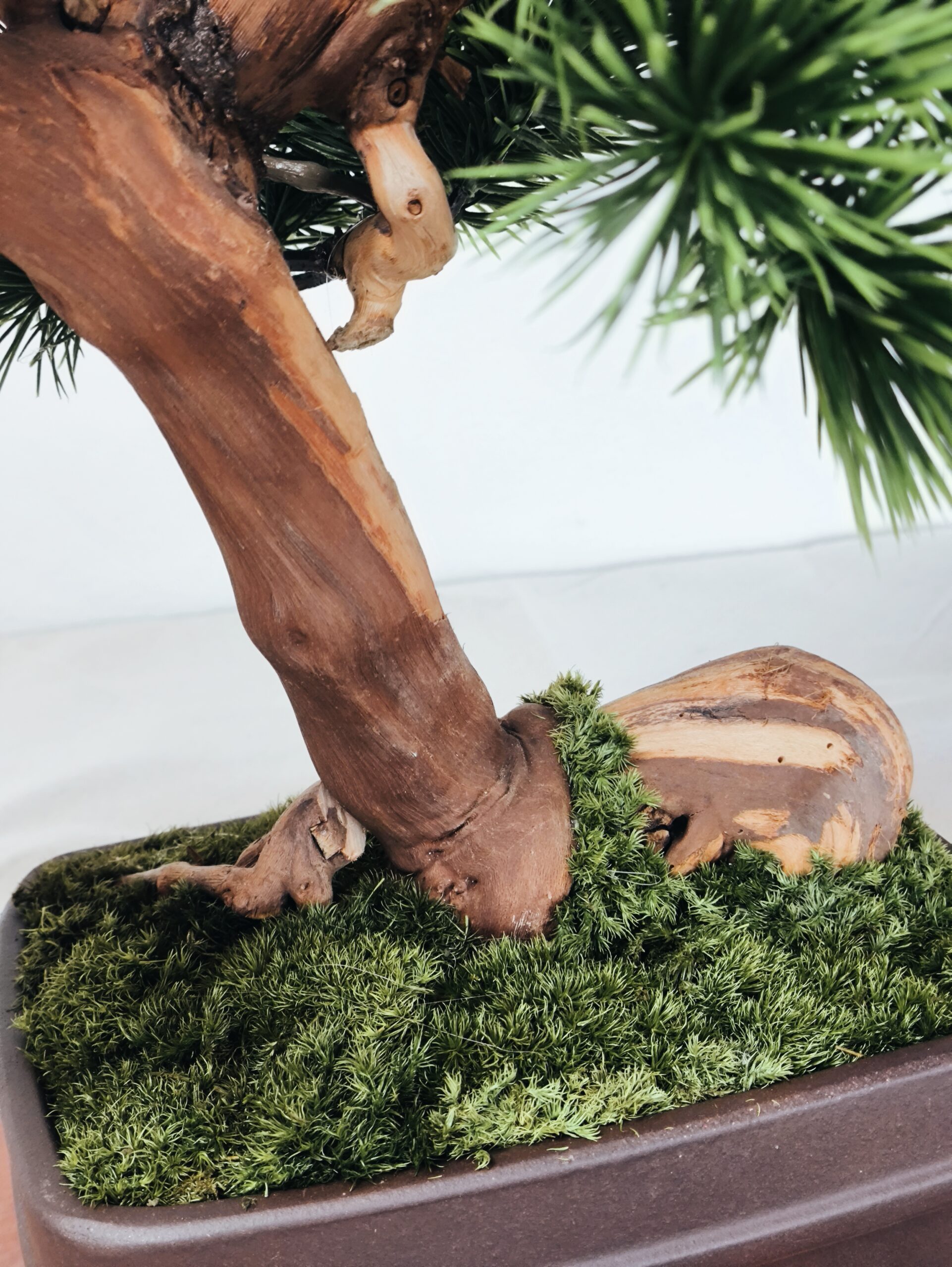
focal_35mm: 50
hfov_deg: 29.1
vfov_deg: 38.2
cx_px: 476
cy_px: 634
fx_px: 1832
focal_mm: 4.71
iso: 125
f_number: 1.7
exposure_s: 1/50
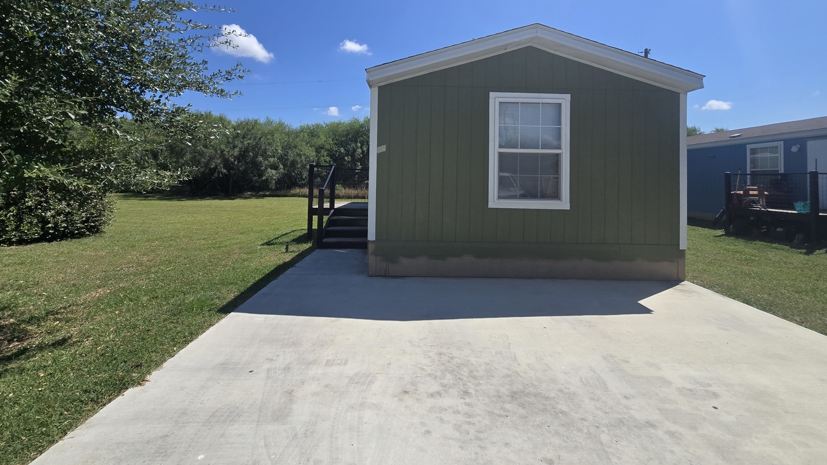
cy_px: 173
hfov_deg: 103.0
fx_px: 329
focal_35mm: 15
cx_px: 414
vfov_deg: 69.4
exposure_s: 1/3372
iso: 50
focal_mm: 2.2
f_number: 2.2
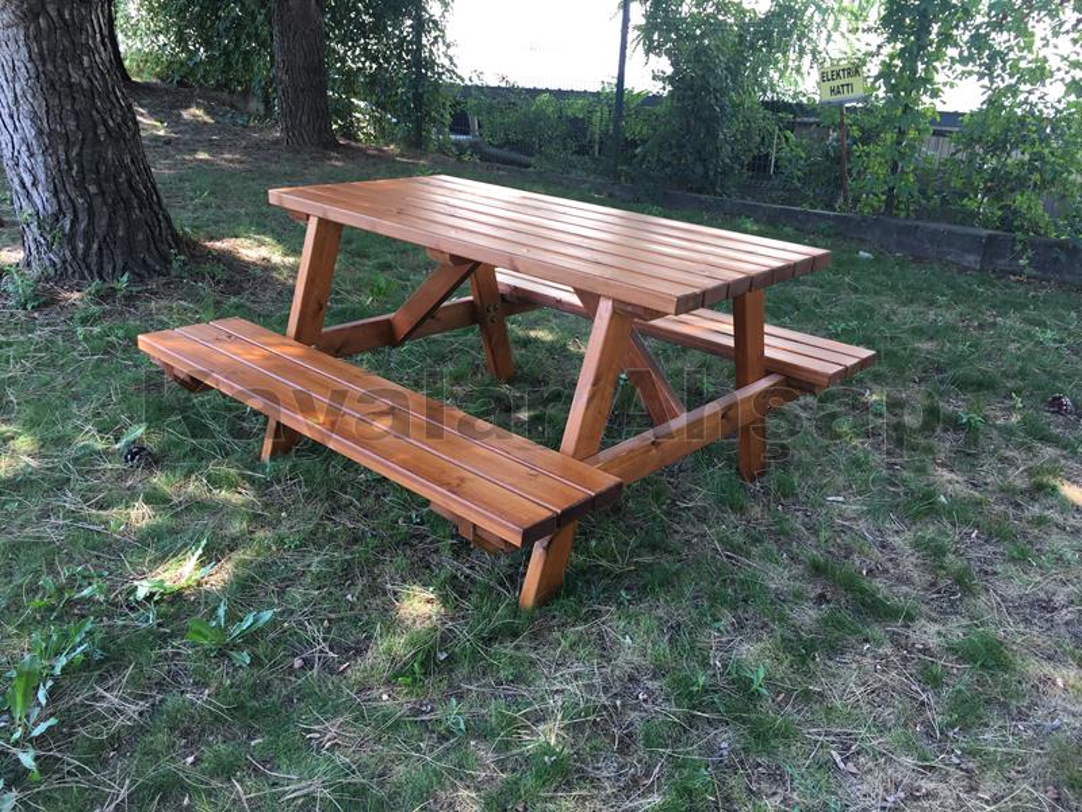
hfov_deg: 61.7
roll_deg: -2.4
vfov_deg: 48.2
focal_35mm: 29
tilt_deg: -21.3
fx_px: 906
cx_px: 541
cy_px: 406
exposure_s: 1/100
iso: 40
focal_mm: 4.15
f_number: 2.2
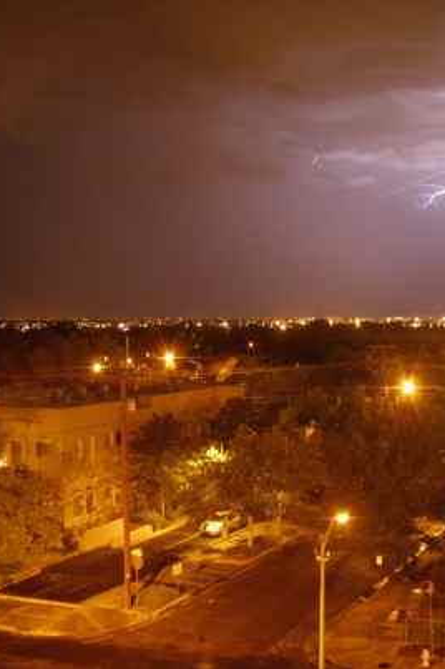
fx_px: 984
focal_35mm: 53
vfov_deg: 37.5
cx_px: 349
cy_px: 334
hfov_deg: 25.1
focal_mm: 6.7
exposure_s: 4
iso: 250
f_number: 3.5
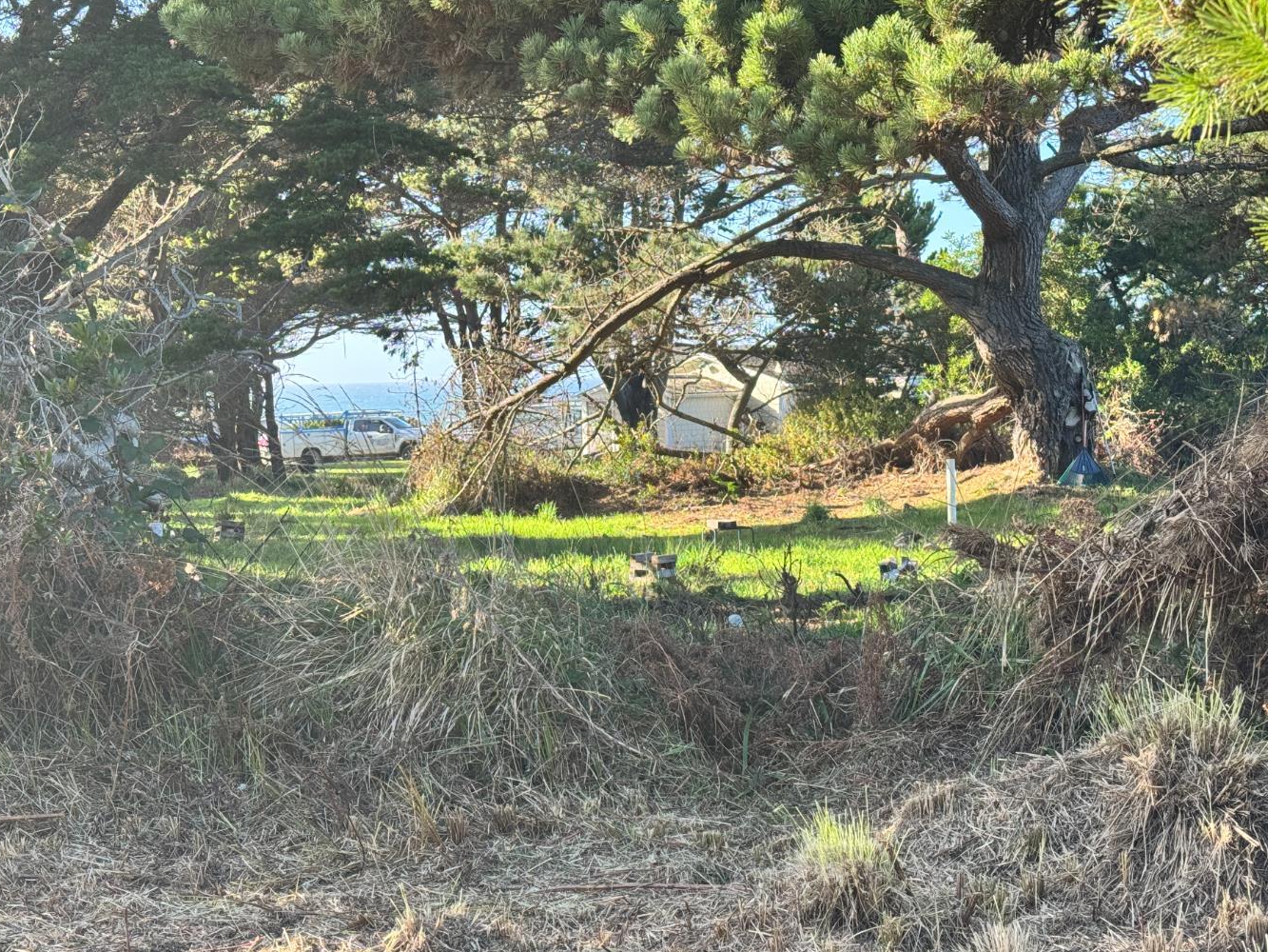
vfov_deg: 27.0
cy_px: 473
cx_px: 613
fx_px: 1978
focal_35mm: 54
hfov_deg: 35.5
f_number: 1.78
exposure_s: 1/467
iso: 64
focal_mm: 6.76
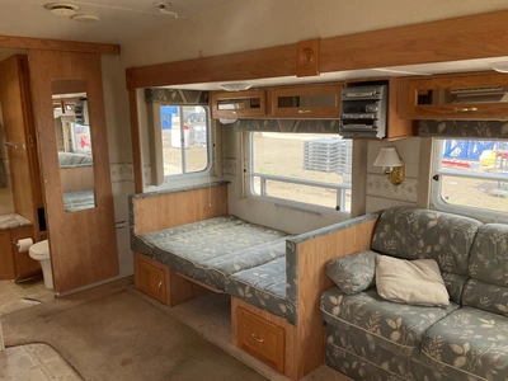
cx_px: 254
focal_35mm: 29
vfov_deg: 48.2
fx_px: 426
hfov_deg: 61.7
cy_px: 190
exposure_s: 1/137
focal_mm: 3
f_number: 1.8
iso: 32
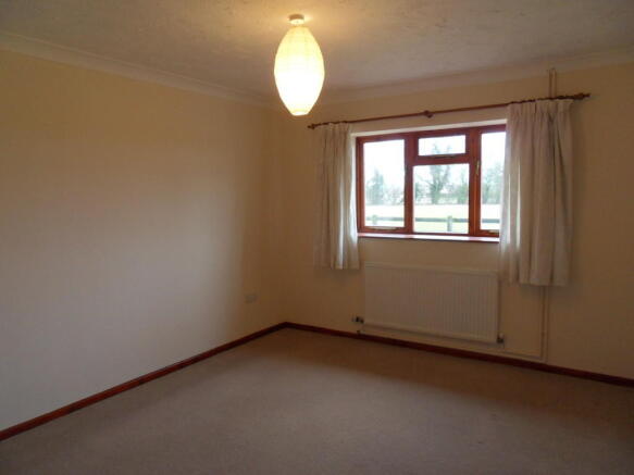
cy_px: 238
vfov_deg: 56.8
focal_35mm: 24
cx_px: 317
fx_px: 439
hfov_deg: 71.6
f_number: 3.3
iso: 160
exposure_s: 1/30
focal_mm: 4.2
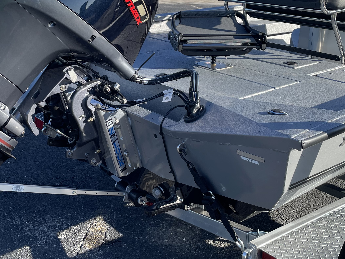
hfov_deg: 38.0
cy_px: 72
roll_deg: -2.6
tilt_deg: -10.5
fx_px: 498
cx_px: 136
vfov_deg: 28.8
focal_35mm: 50
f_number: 1.6
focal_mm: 4.2
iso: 32
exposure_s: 1/1490
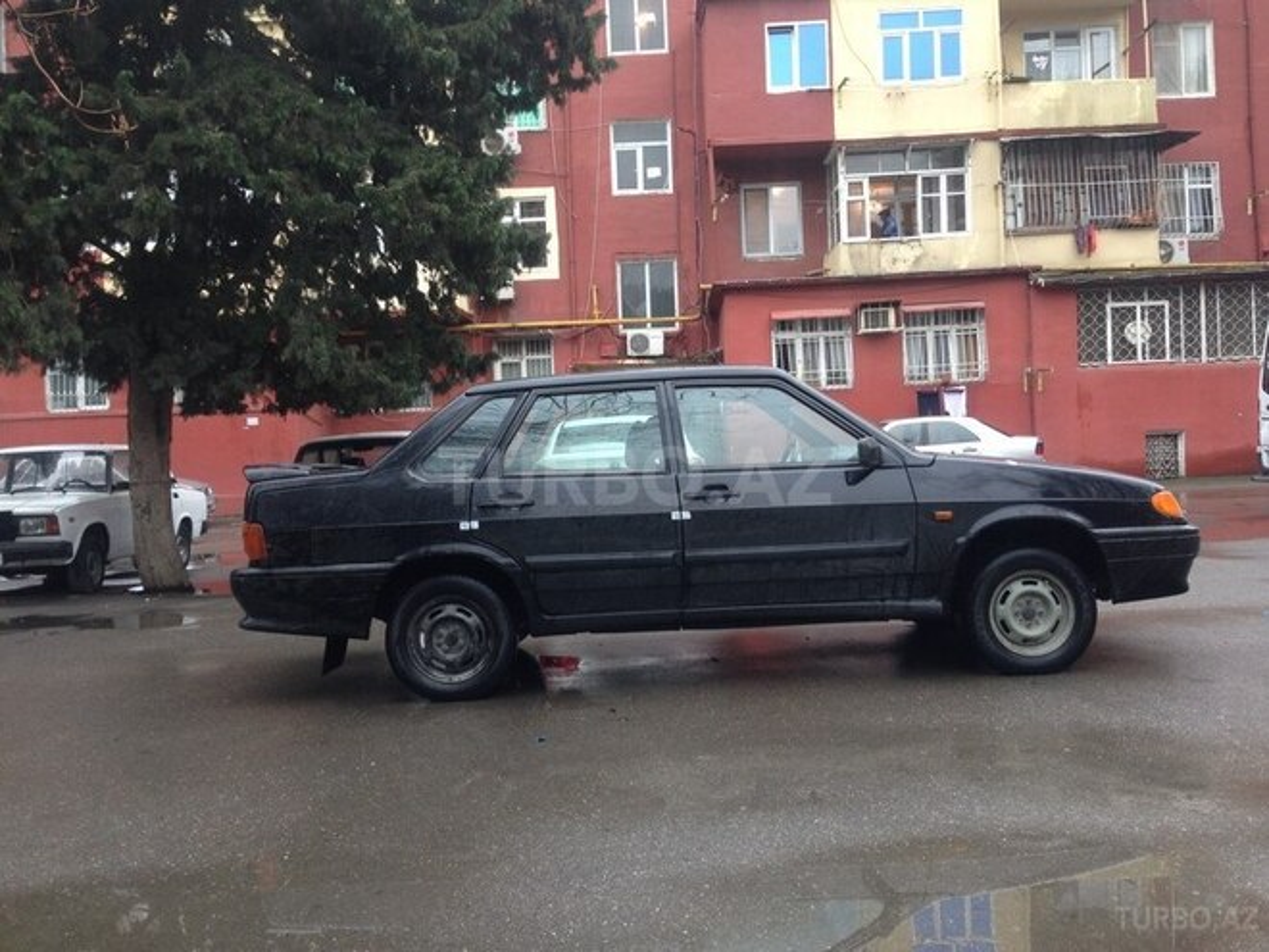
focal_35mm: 33
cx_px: 634
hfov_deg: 55.4
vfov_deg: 42.9
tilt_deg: -3.3
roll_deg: +0.2
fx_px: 1210
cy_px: 476
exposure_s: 1/60
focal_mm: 4.12
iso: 64
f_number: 2.4
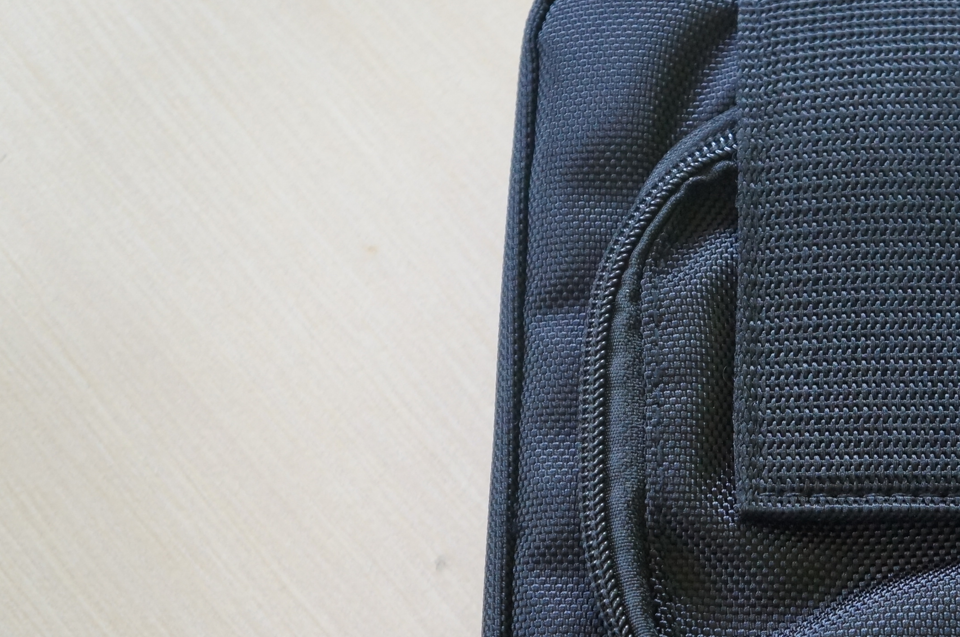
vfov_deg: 15.4
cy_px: 470
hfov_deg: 22.8
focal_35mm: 88
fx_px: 2339
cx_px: 786
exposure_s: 1/60
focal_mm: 35
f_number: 4.5
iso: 2000
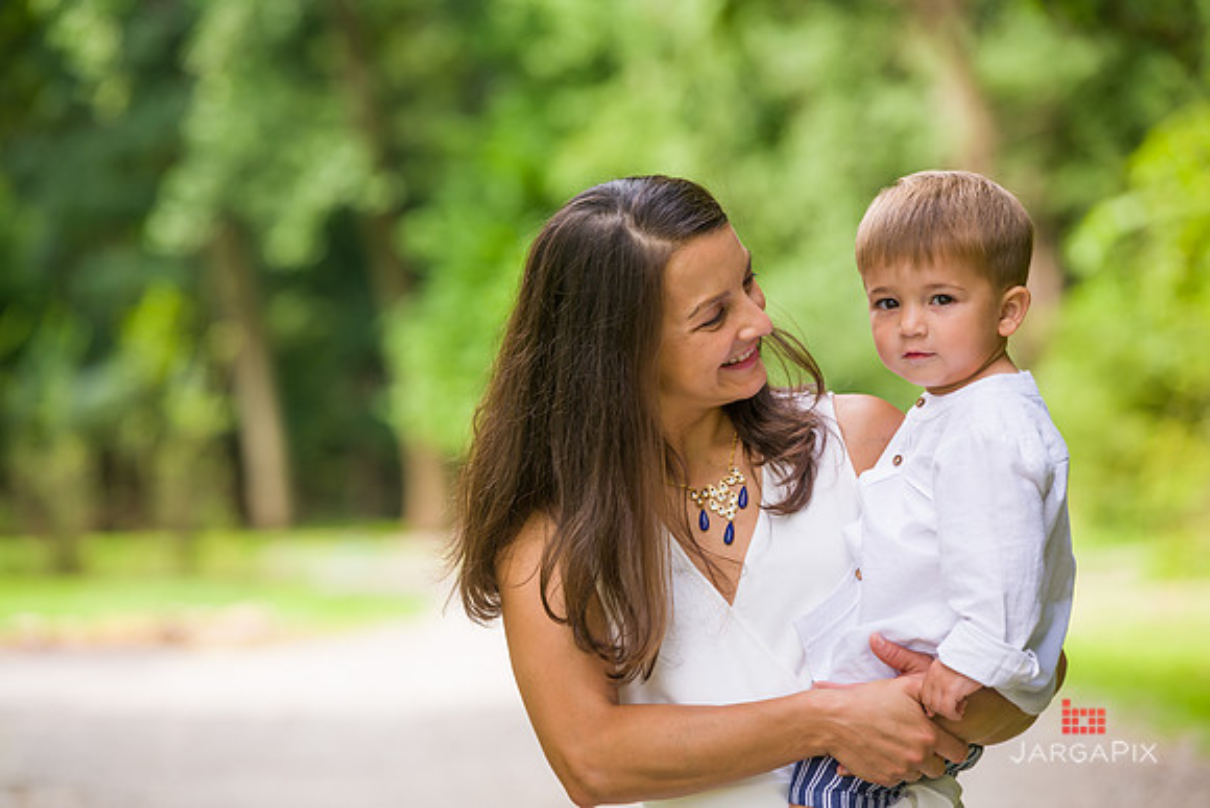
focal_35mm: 140
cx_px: 605
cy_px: 404
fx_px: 4706
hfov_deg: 14.7
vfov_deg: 9.8
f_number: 4
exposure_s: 1/400
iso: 200
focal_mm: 140
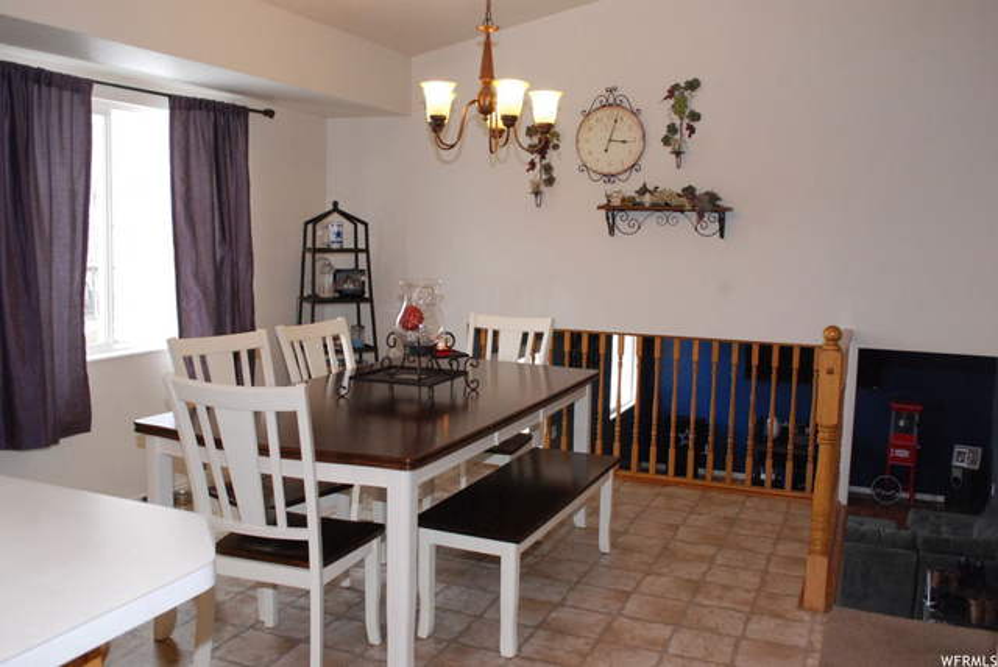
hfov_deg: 57.2
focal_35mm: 33
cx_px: 499
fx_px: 916
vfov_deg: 40.0
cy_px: 334
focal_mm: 22
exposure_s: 1/80
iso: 1250
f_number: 8
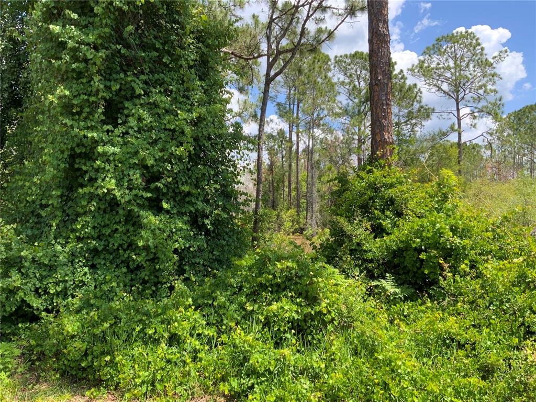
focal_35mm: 29
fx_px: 449
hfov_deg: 61.7
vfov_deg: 48.2
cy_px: 201
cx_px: 268
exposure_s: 1/568
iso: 16
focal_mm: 3
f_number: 1.8
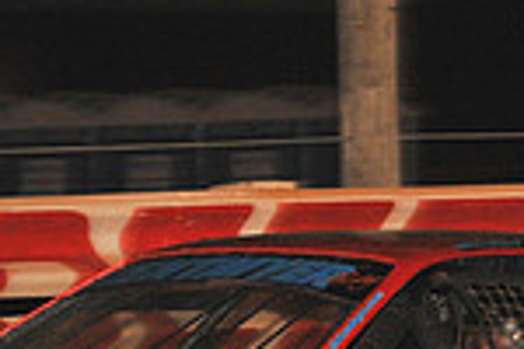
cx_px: 259
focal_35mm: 775
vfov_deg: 1.8
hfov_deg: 2.7
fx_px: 11280
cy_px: 459
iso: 1250
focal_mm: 200
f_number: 6.3
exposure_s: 1/320
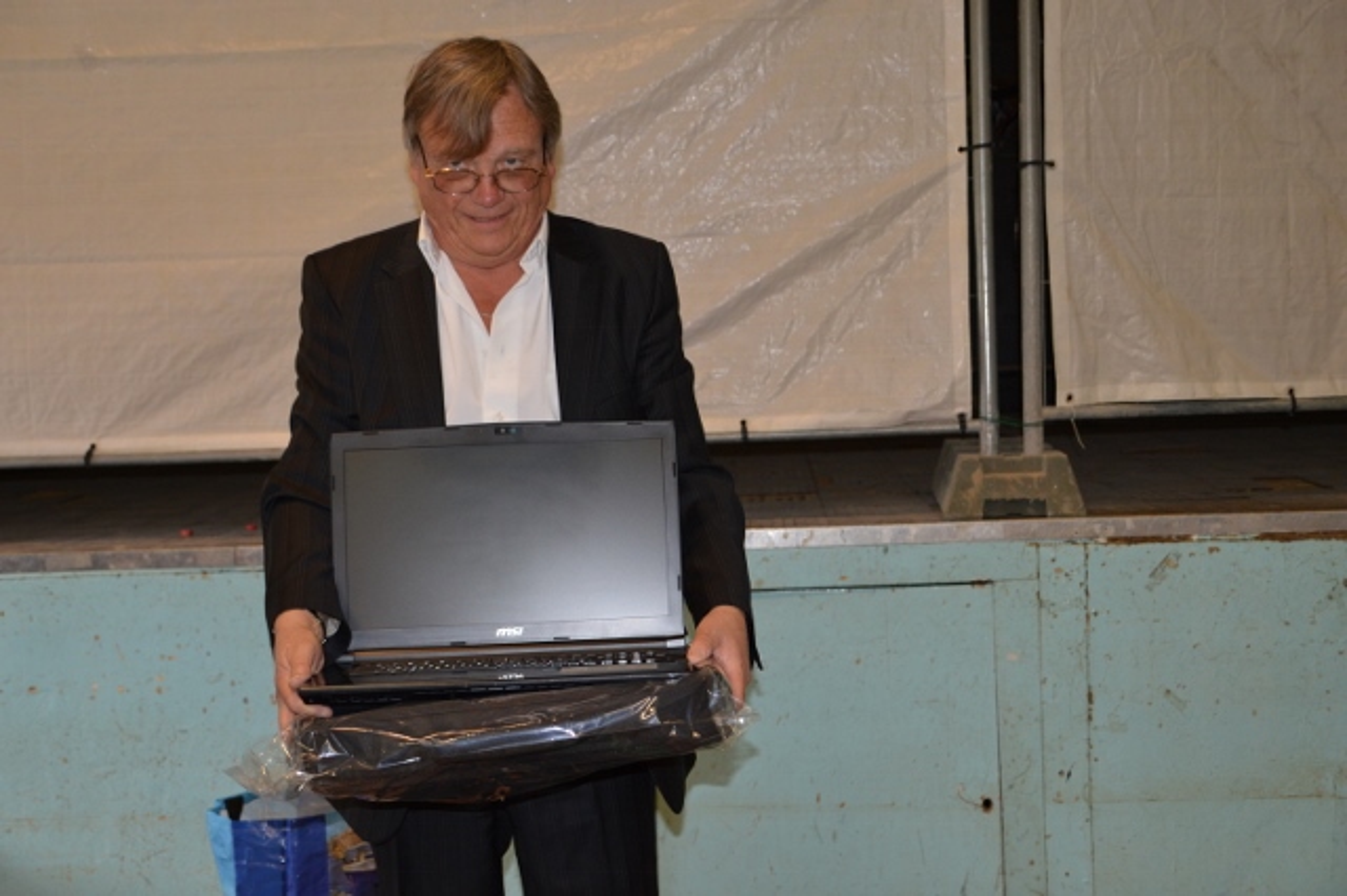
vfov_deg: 26.5
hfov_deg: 38.9
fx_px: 1907
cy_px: 448
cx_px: 674
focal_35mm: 51
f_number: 4.5
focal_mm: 34
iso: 560
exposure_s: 1/60
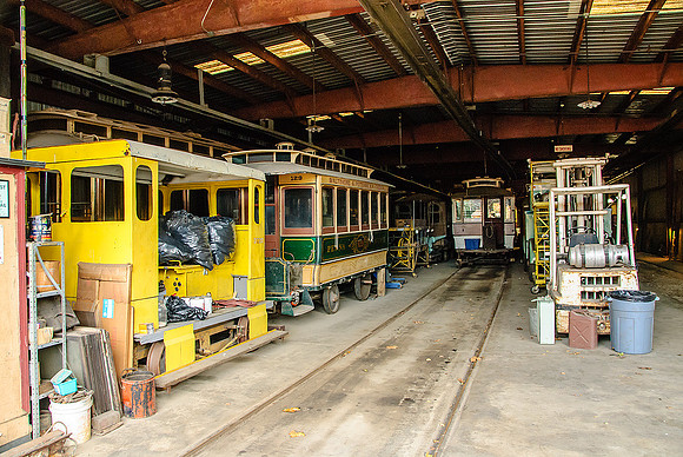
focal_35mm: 27
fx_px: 513
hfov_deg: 67.3
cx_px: 342
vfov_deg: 48.0
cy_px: 228
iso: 400
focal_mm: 18
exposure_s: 1/15
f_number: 5
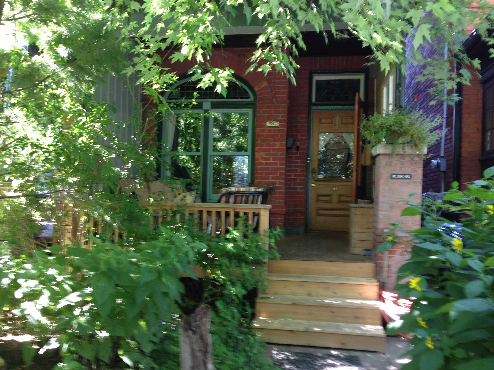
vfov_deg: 42.9
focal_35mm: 33
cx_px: 247
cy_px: 185
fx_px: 471
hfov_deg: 55.4
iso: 64
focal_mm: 4.13
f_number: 2.4
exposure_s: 1/20
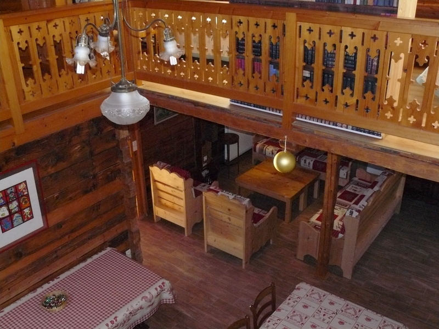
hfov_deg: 51.4
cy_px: 164
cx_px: 220
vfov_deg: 39.7
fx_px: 457
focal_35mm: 36
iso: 400
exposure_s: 1/30
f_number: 5
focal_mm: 6
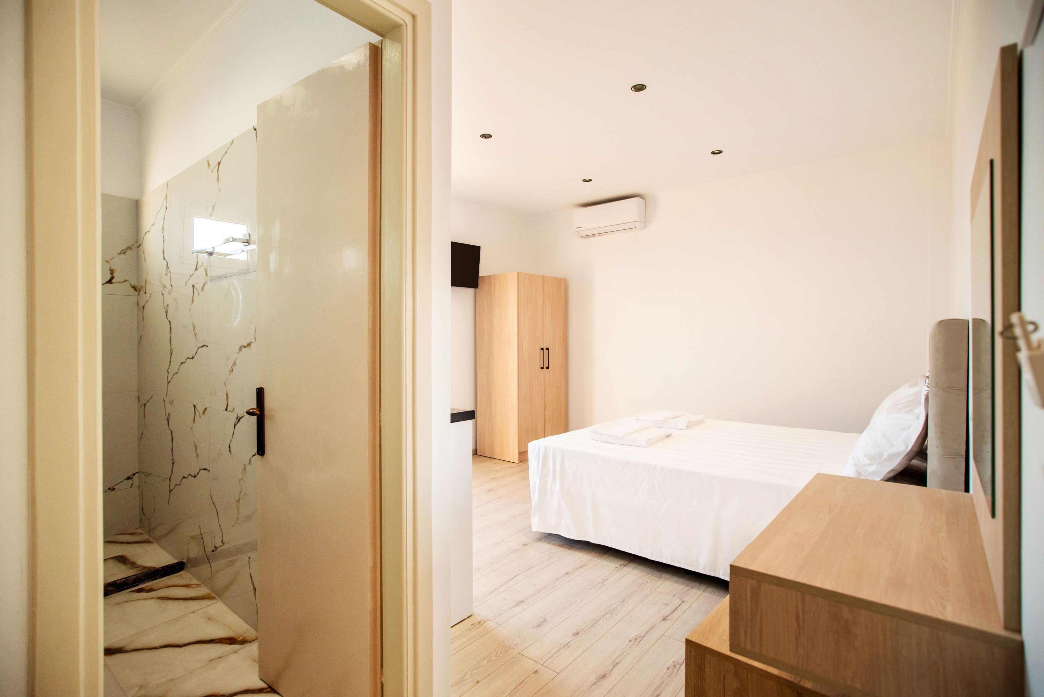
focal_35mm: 17
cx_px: 522
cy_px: 348
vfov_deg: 70.5
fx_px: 493
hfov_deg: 93.3
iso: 500
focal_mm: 17
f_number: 4.5
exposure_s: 1/160
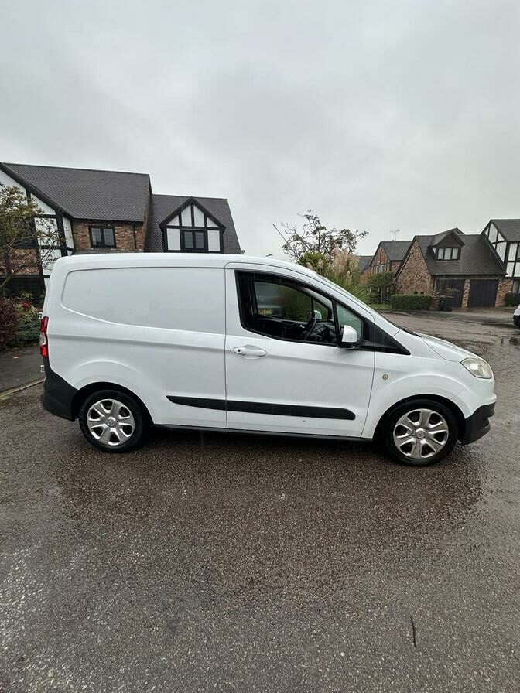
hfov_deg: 85.7
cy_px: 346
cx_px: 260
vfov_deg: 102.1
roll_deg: +1.3
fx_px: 280
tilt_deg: -10.4
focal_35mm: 14
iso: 40
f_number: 2.2
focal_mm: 2.22
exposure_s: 1/203
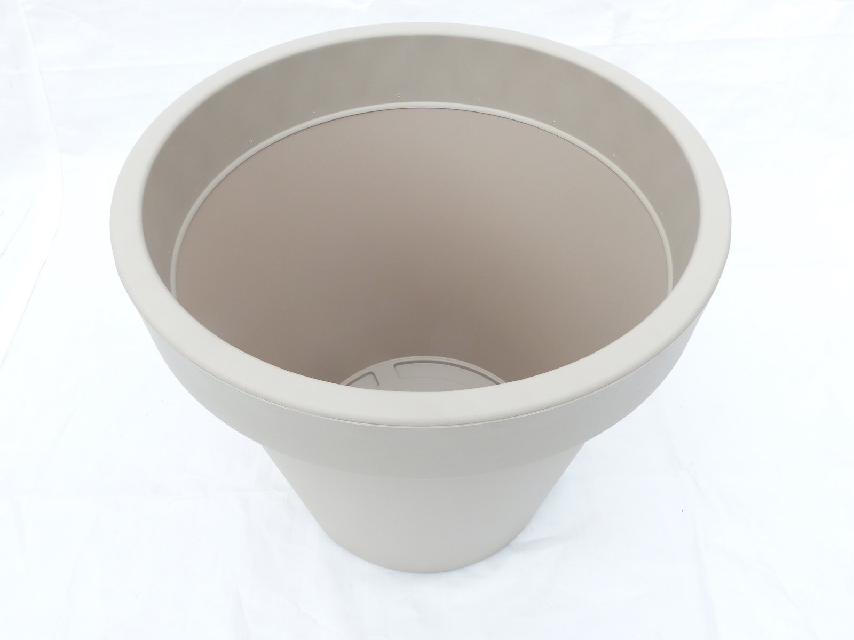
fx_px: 740
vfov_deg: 46.8
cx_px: 427
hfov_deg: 60.0
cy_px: 320
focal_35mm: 30
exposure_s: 1/320
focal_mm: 5.5
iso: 100
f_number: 4
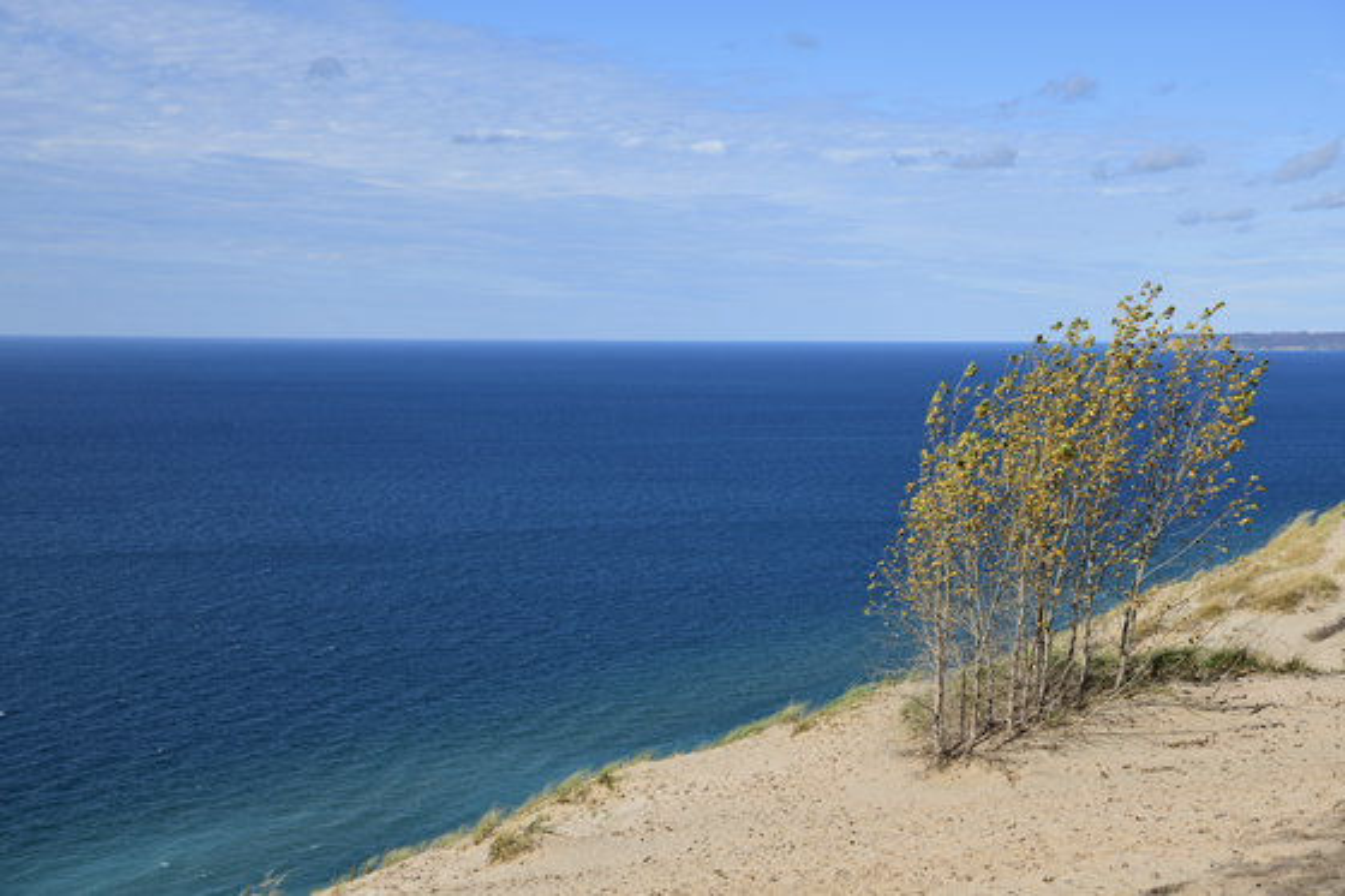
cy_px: 448
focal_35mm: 60
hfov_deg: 33.4
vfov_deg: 22.6
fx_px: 2241
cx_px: 672
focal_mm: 60
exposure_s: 1/160
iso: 64
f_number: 11
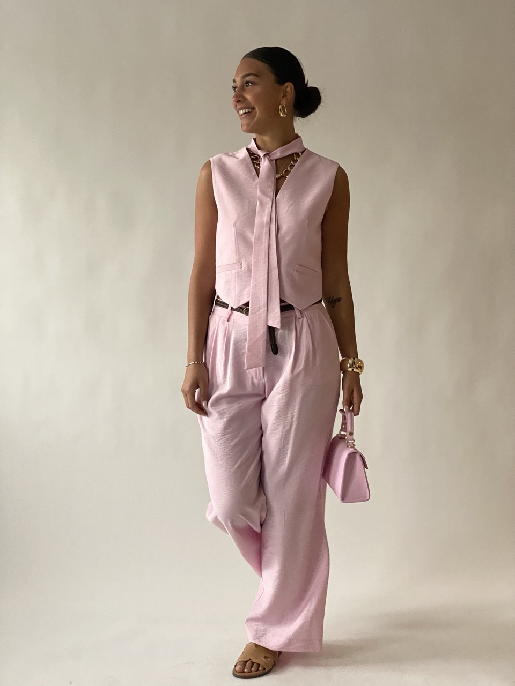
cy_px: 343
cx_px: 258
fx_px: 1032
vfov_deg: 36.8
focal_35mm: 52
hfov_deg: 28.0
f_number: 2
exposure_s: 1/50
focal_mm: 6
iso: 250
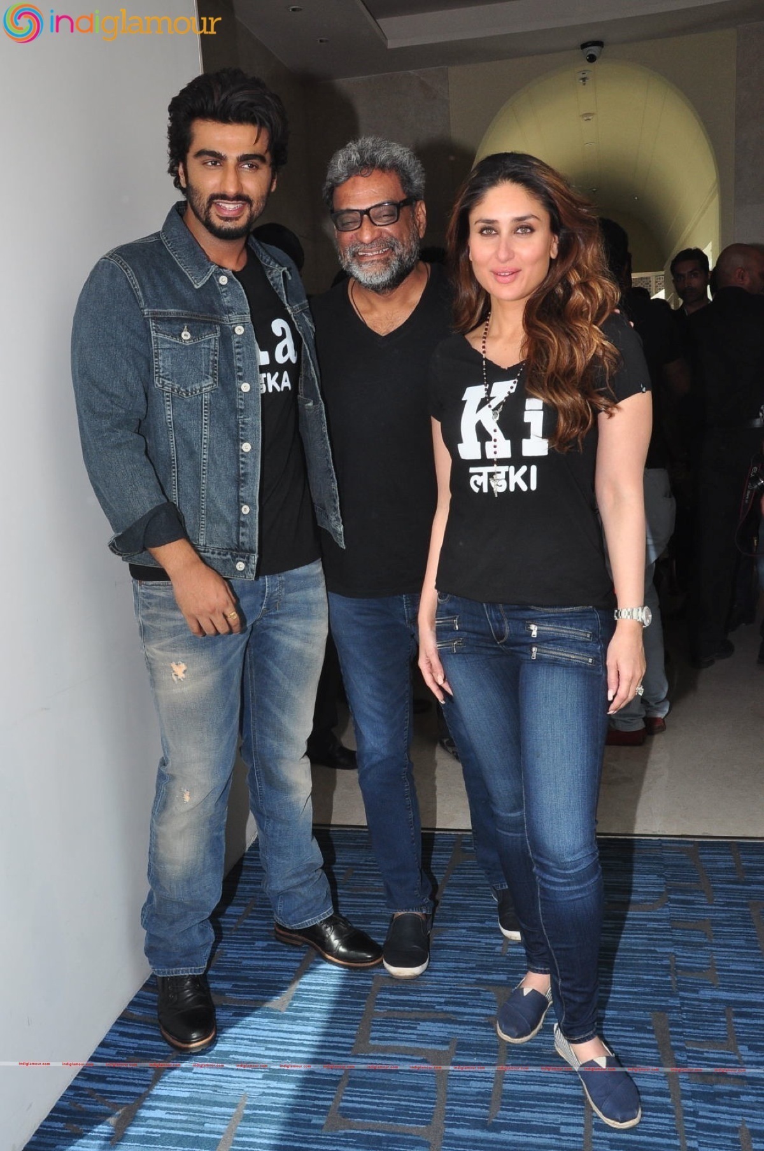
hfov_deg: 39.9
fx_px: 1054
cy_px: 576
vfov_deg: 57.3
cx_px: 382
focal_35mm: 33
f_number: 13
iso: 500
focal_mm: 22
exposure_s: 1/125
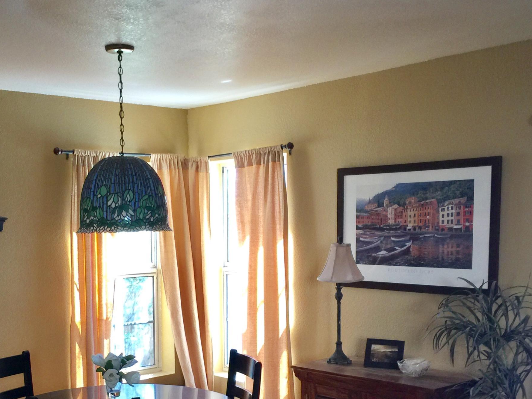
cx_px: 198
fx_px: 753
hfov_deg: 38.6
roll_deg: -0.1
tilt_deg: -5.5
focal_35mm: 49
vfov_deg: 29.2
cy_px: 303
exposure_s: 1/15
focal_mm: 4.15
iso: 32
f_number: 2.2
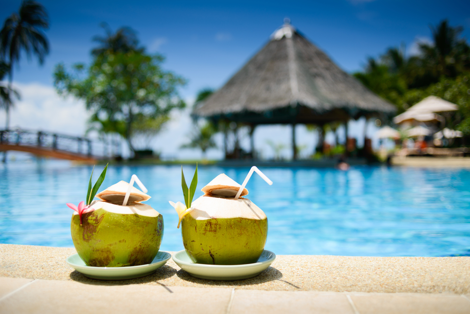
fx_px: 457
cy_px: 157
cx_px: 235
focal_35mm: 35
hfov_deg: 54.4
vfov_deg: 37.9
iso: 100
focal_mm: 35
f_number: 2.8
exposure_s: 1/2500
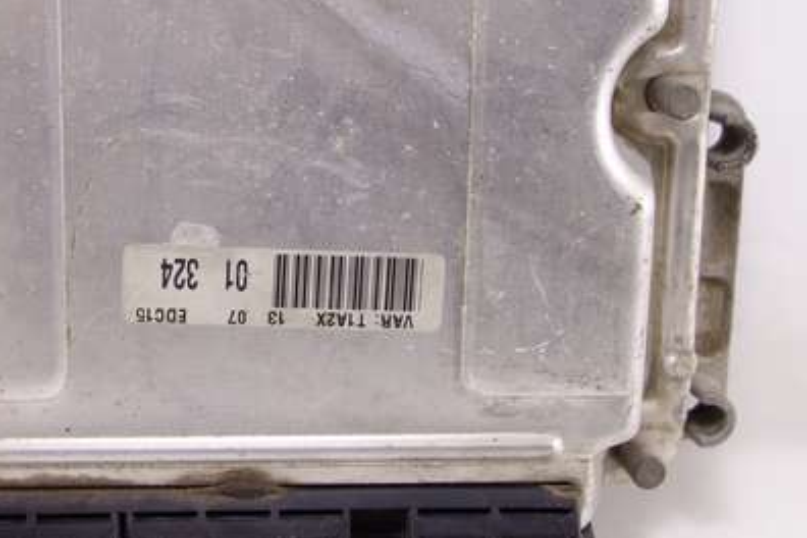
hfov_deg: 33.9
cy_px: 131
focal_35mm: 58
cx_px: 226
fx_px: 1300
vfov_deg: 23.1
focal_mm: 10.4
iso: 125
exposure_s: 1/100
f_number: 2
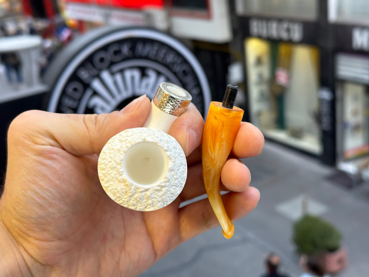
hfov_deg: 39.7
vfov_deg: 30.3
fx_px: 512
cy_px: 138
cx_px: 184
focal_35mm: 48
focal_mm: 6.86
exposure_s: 1/100
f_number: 1.78
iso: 100
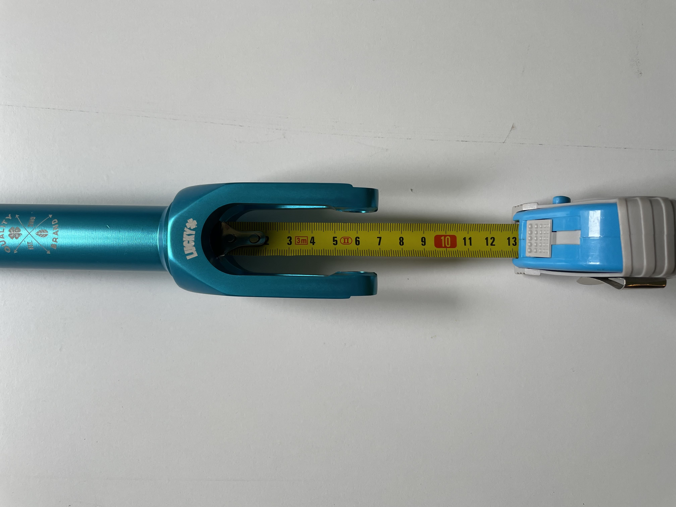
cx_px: 338
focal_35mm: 26
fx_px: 508
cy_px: 254
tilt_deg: -87.7
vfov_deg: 53.1
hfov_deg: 67.3
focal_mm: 4.2
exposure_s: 1/121
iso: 64
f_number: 1.6
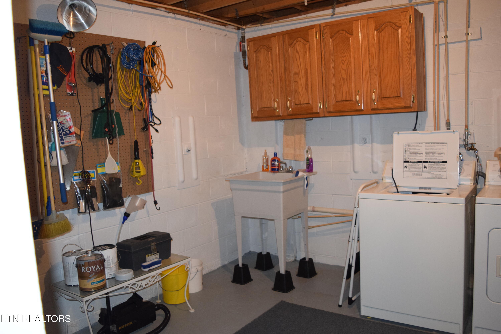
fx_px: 417
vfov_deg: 43.6
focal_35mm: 30
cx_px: 250
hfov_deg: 61.9
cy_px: 167
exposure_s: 1/60
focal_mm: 20
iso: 2000
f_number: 3.8
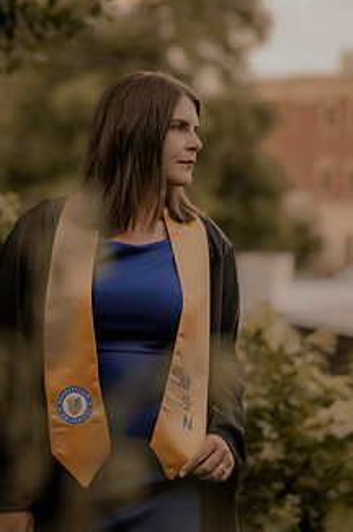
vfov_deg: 19.6
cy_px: 193
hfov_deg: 13.1
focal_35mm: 104
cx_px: 141
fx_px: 1533
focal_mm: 50
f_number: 1.8
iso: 320
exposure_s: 1/250
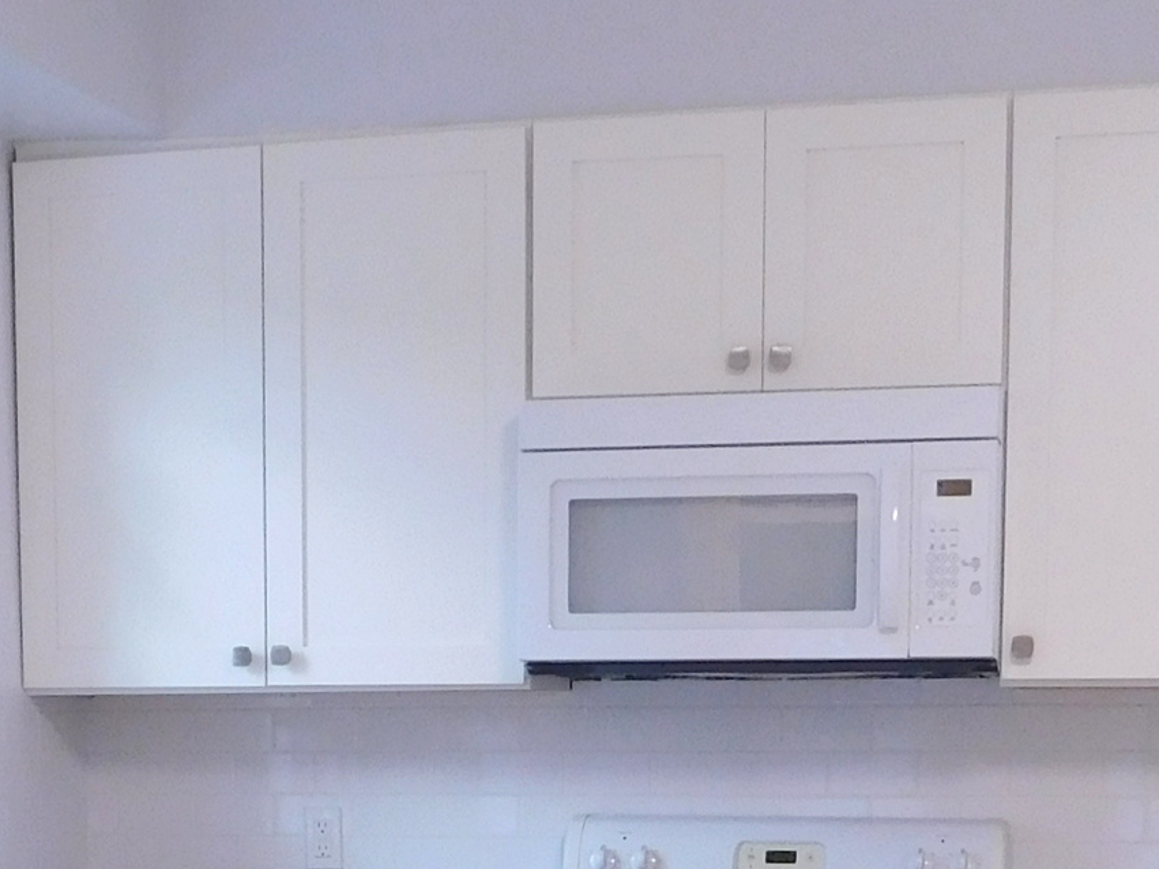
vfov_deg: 16.7
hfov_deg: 23.4
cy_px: 1165
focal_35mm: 83
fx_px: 2779
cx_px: 372
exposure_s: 1/30
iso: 125
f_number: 3
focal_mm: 4
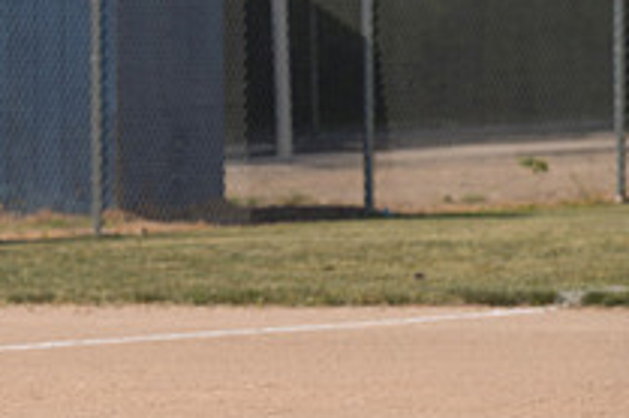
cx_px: -160
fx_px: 8485
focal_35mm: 486
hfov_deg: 4.2
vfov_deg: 2.8
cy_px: 185
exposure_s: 1/1600
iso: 200
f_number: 5.6
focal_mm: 175
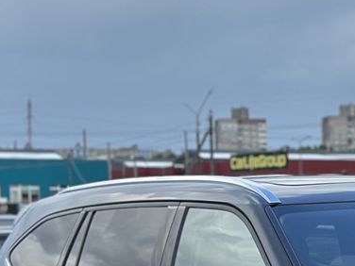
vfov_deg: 9.5
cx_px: 460
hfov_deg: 12.5
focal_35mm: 153
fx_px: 1569
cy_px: 359
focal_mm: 6.86
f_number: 1.78
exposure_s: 1/1157
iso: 80
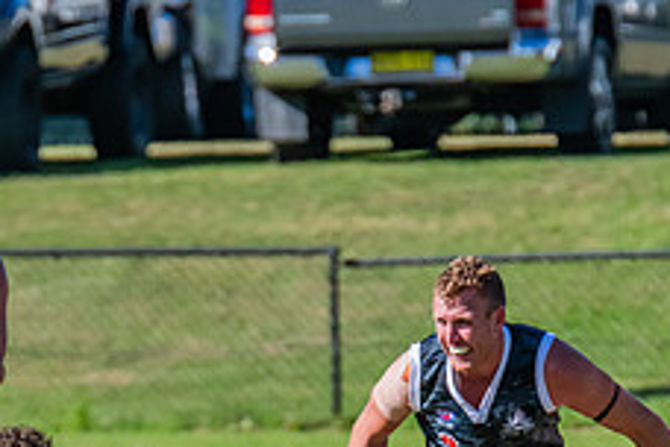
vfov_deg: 0.9
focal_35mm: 1543
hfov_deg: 1.3
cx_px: 123
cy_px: 519
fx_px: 28715
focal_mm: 600
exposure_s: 1/1600
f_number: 11
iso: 1600
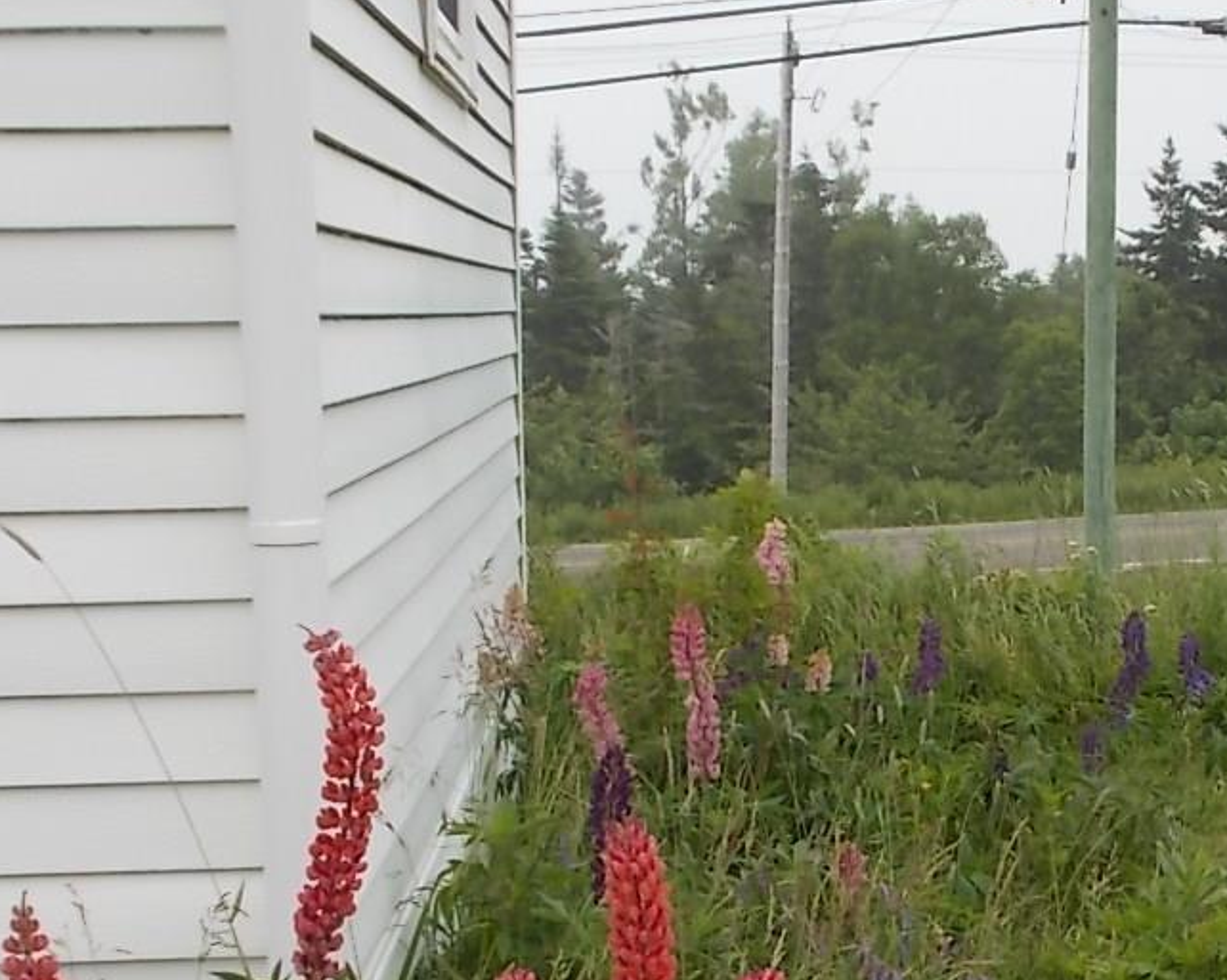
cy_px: 726
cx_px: 850
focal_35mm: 73
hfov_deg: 25.9
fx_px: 2650
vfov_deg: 20.8
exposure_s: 1/320
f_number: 3.4
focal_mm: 5.3
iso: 80
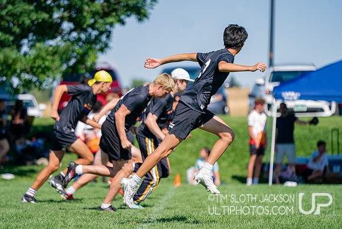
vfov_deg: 5.7
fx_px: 2286
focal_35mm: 241
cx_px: 156
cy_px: 122
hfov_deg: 8.6
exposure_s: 1/6400
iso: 400
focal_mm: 200
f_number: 2.8
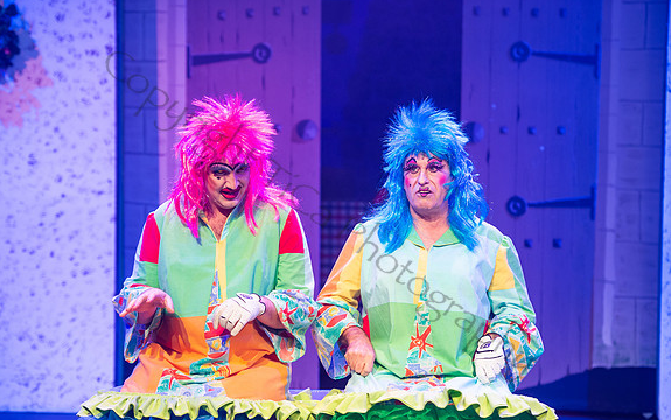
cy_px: 220
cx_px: 334
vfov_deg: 11.4
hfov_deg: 18.1
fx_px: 2104
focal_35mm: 115
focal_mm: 112
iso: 1000
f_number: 2.8
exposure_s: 1/160
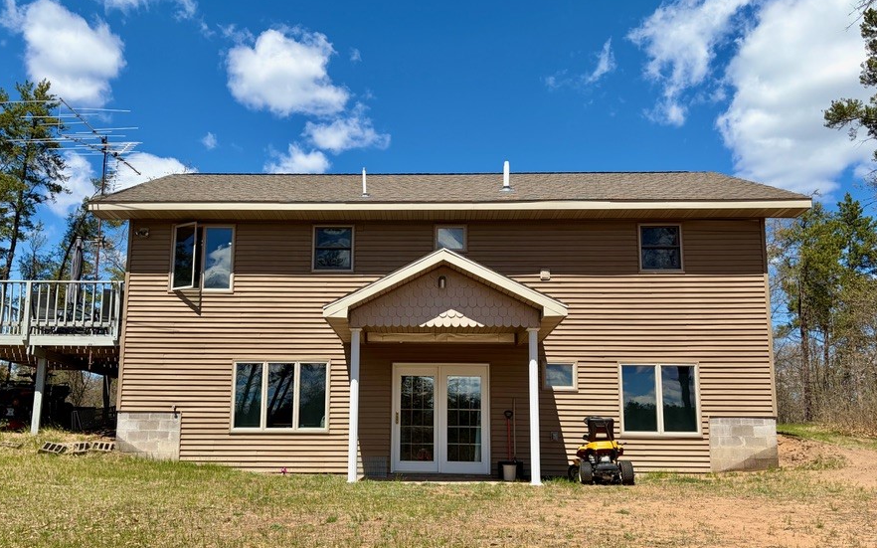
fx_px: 765
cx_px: 399
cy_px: 329
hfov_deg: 59.6
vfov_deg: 39.2
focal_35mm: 32
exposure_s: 1/3448
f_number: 1.6
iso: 50
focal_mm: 5.96
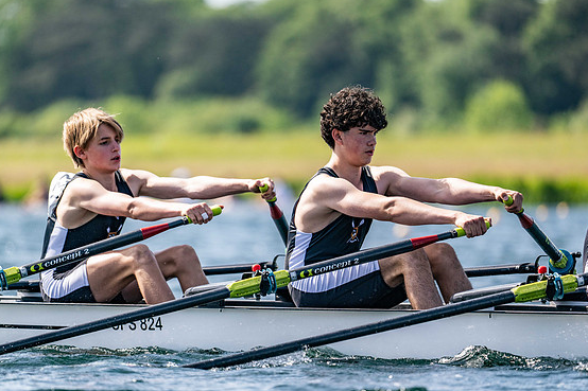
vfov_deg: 3.3
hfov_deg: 4.9
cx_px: 304
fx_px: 6841
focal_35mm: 419
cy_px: 200
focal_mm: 400
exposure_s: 1/2500
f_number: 4.5
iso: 360
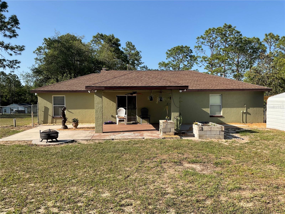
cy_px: 107
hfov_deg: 61.7
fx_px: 239
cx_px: 142
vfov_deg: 48.2
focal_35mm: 29
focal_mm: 3
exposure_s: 1/1279
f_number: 1.8
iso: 16
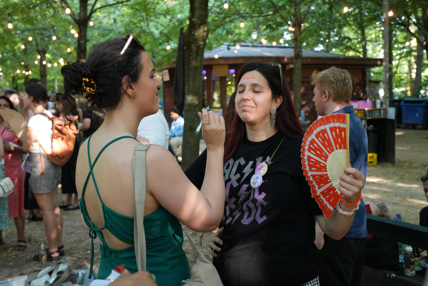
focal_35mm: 42
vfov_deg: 31.9
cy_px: 143
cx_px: 214
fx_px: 499
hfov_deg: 46.4
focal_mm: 28
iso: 1250
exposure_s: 1/200
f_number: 2.8
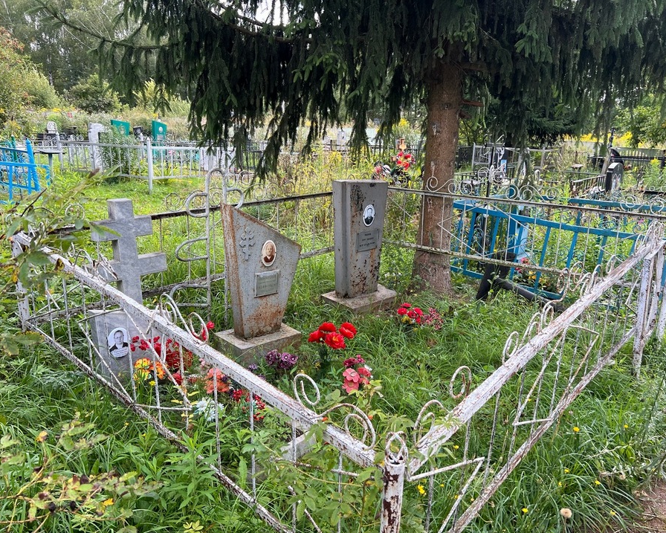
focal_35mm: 29
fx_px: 572
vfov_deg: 49.9
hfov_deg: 60.3
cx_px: 372
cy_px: 285
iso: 50
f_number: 1.5
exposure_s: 1/427
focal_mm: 5.7
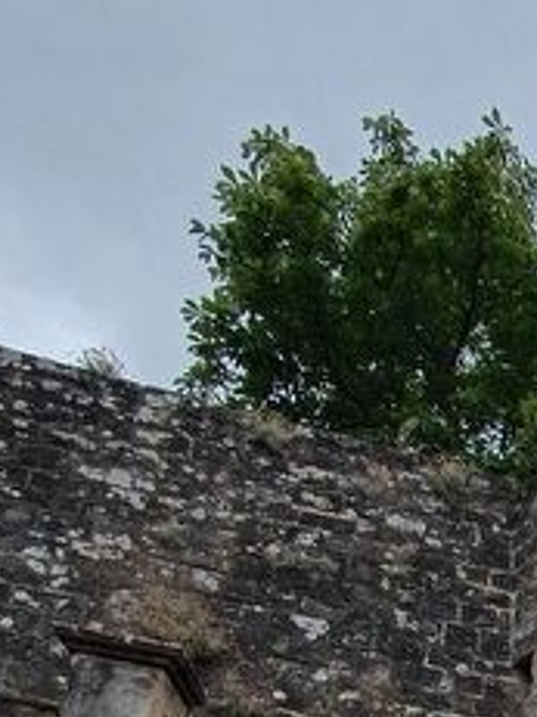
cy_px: 1018
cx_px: 913
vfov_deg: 29.6
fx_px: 932
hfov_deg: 22.5
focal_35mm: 45
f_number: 2.2
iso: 50
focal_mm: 1.8
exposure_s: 1/742
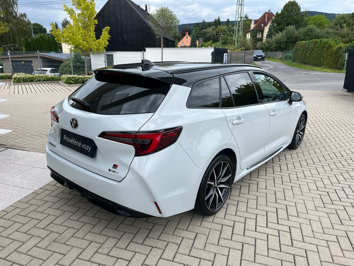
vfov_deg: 53.1
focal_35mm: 26
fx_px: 266
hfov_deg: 67.3
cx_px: 177
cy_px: 133
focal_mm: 5.1
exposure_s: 1/1225
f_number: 1.6
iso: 50
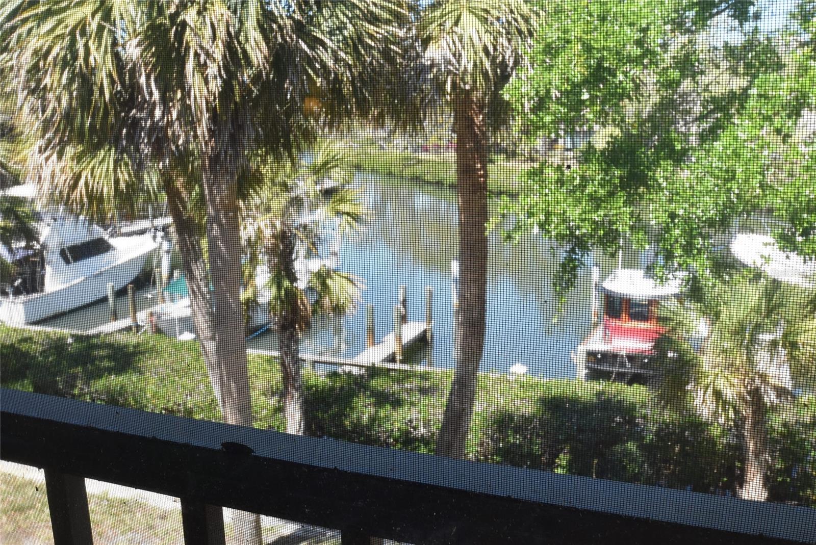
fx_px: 816
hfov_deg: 53.1
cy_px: 272
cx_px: 408
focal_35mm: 36
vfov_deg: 36.9
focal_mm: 24
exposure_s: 1/160
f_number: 9
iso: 400
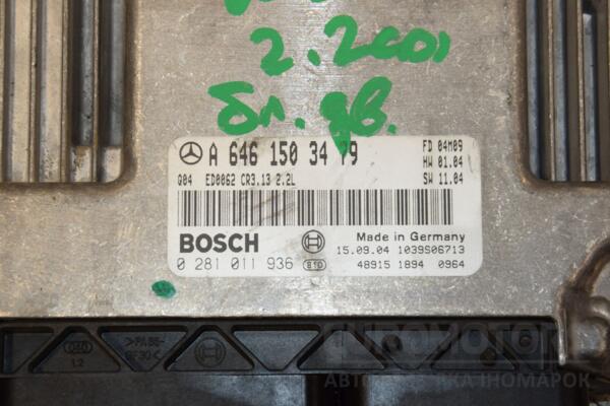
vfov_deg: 9.9
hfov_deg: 14.9
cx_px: 305
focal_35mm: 138
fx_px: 2338
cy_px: 203
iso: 800
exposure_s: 1/200
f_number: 10
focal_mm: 92
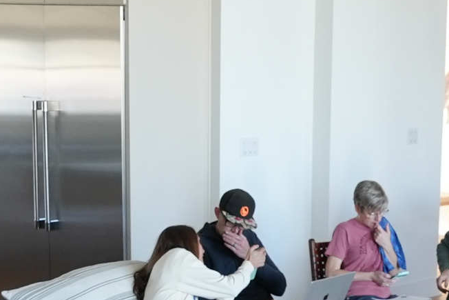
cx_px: 428
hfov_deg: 18.8
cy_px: 354
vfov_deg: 12.6
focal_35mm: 106
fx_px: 1322
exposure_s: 1/160
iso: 1600
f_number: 4
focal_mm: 24
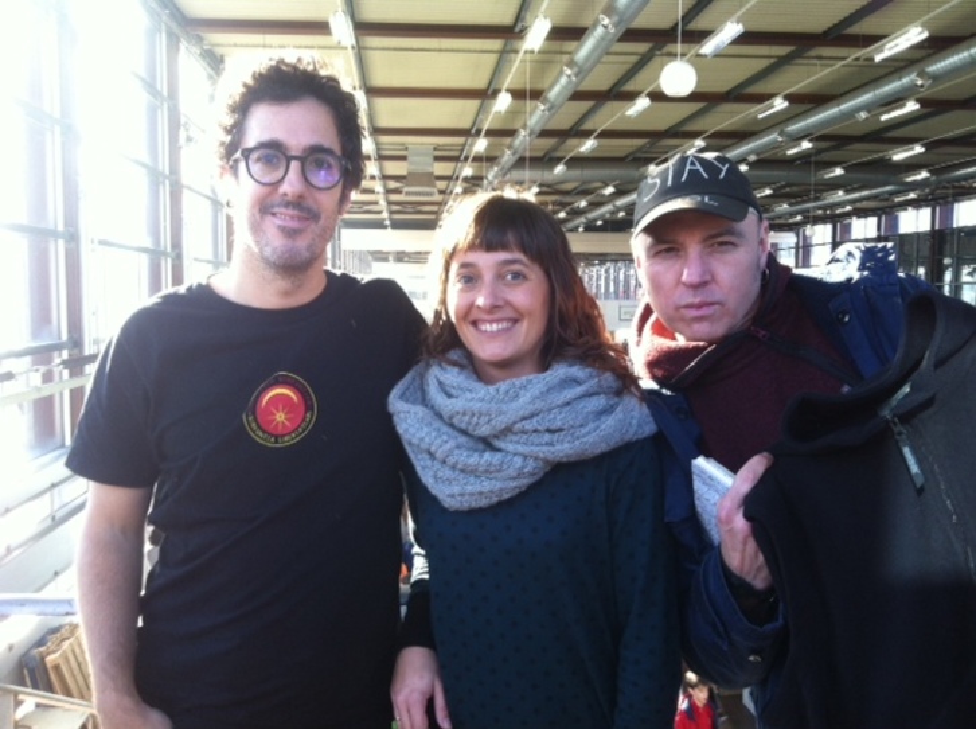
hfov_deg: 52.7
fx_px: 985
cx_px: 488
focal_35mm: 35
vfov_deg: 40.6
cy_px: 364
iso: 80
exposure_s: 1/30
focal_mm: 3.85
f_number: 2.8
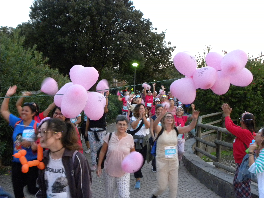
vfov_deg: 38.7
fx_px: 282
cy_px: 99
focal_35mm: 37
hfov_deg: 50.1
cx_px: 132
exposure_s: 1/36
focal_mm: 6.6
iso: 400
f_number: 3.2
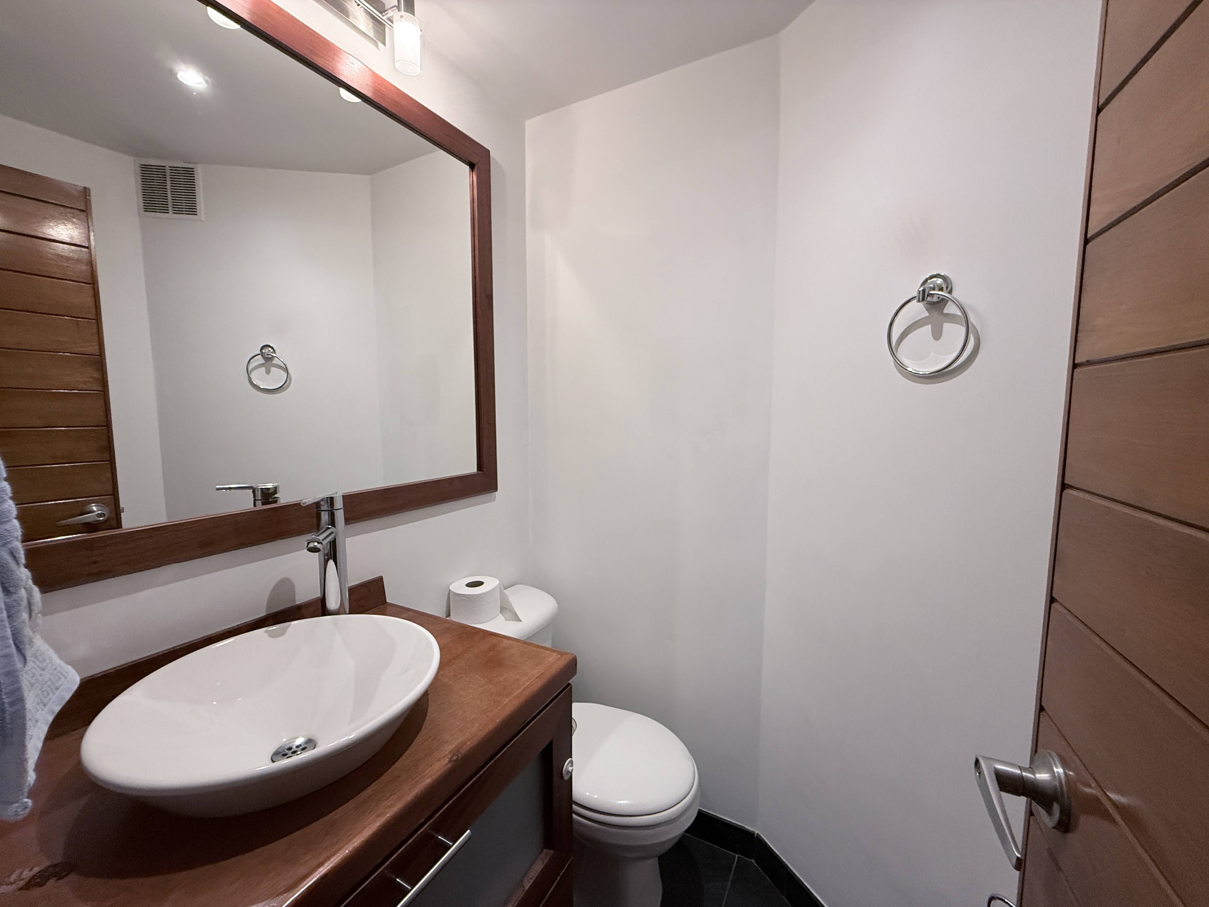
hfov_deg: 102.1
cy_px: 454
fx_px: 489
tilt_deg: -4.0
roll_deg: -0.4
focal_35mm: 14
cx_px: 604
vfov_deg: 85.7
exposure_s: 1/120
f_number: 2.2
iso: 320
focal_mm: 2.22
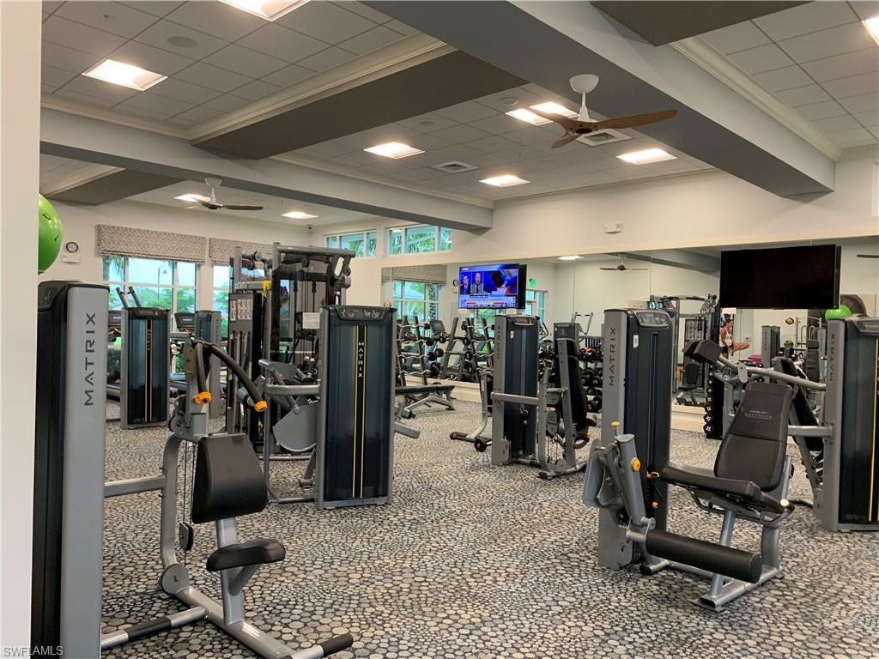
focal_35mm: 26
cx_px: 440
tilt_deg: -1.6
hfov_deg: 67.3
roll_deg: -0.9
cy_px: 330
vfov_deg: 53.1
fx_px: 660
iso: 100
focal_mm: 4.25
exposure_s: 1/60
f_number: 1.8
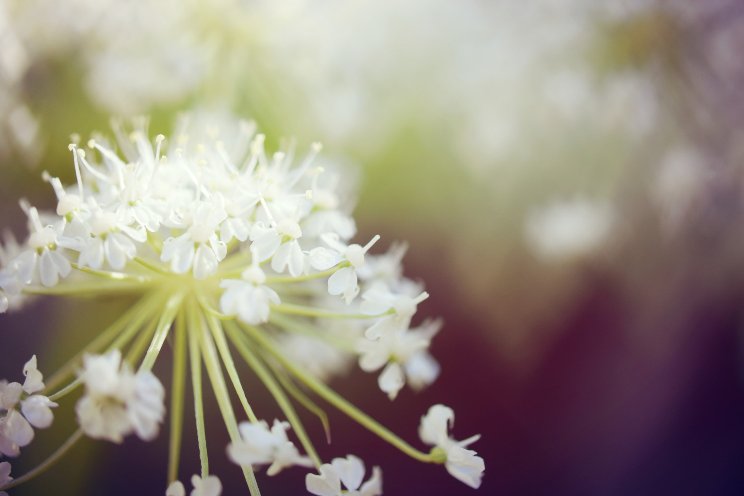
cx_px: 372
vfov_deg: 15.2
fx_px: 1860
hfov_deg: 22.6
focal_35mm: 90
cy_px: 248
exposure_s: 1/200
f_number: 4
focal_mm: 60
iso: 400
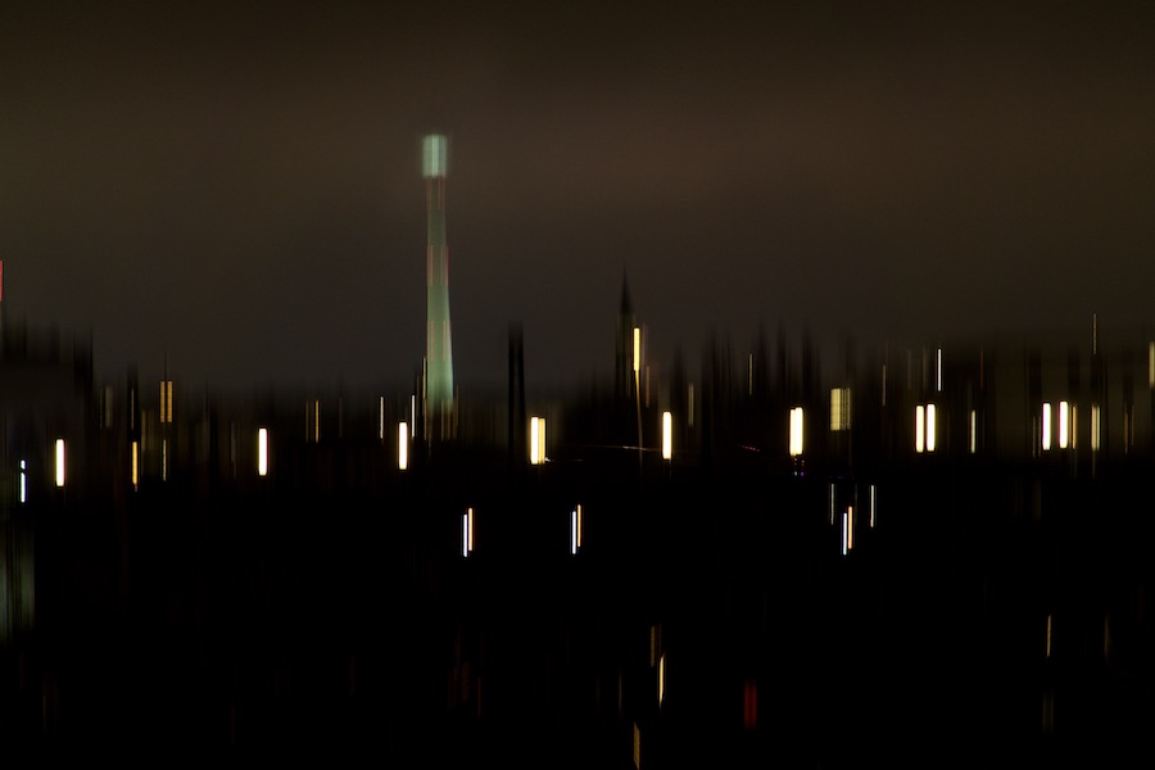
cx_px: 578
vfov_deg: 6.9
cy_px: 385
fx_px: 6416
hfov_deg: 10.3
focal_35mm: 200
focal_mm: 72
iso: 125
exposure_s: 2
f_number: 5.6
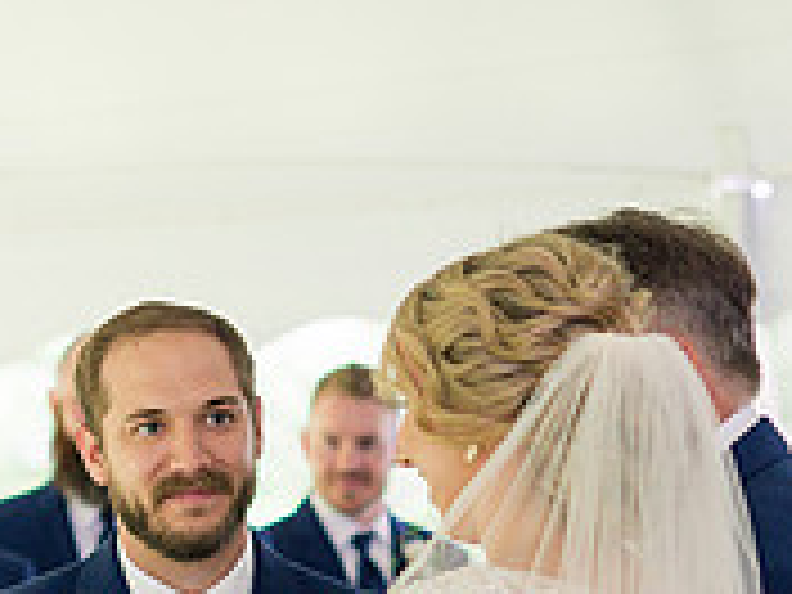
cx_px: 292
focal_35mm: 270
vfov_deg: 5.5
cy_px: 457
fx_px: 6177
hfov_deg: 7.3
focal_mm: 85
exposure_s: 1/250
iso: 500
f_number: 3.2
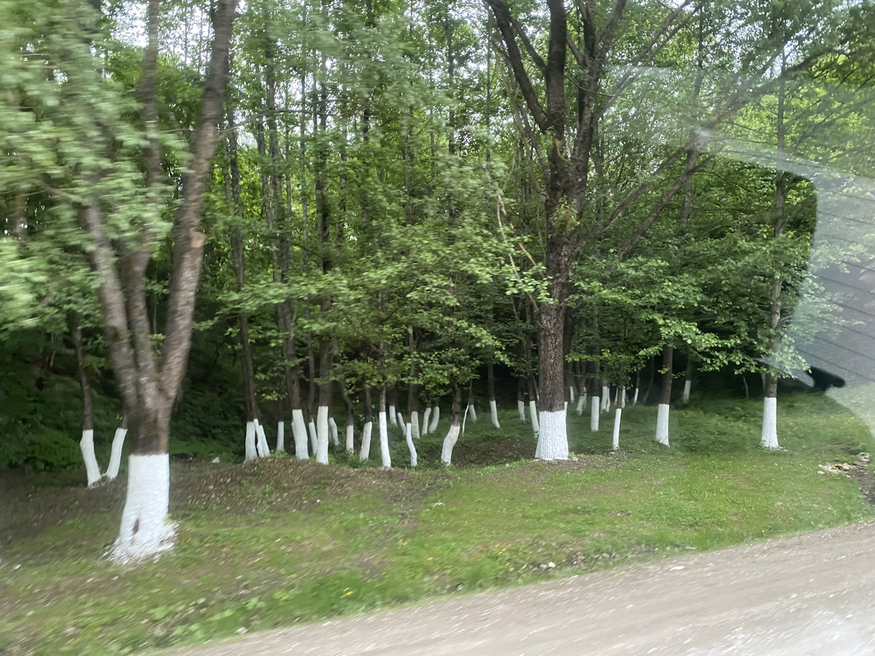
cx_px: 438
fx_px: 657
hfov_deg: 67.3
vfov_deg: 53.1
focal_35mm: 26
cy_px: 328
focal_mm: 4.25
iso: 200
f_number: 1.8
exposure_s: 1/60
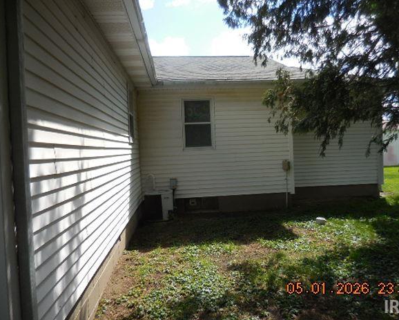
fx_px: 319
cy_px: 155
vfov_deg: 53.2
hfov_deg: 63.9
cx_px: 217
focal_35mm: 27
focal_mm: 4.5
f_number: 3.3
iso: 125
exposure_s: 1/640
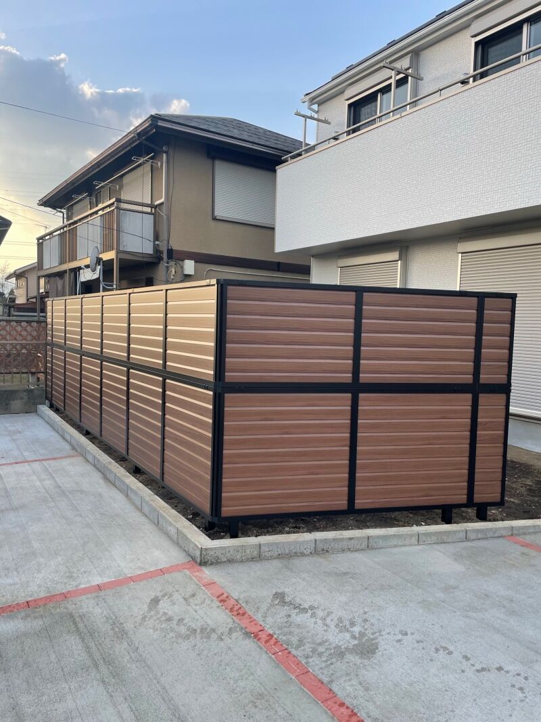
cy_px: 361
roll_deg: -0.4
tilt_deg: -2.5
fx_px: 542
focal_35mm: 26
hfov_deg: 53.1
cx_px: 270
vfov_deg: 67.3
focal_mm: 4.2
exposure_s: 1/575
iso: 32
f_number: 1.6
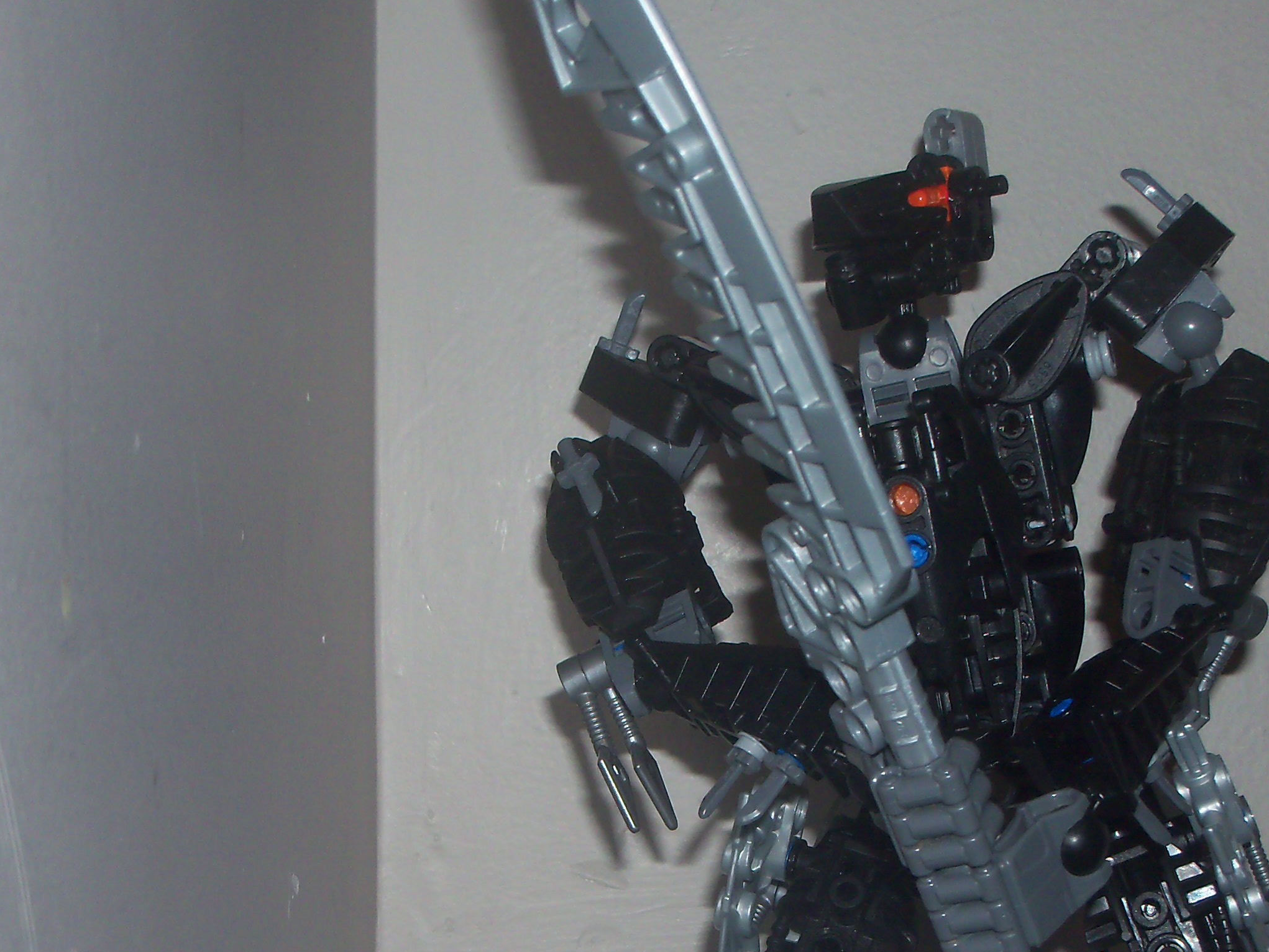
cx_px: 616
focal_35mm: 68
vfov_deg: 21.1
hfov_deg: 28.6
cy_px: 880
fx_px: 2493
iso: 64
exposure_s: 1/30
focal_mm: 6.3
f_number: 3
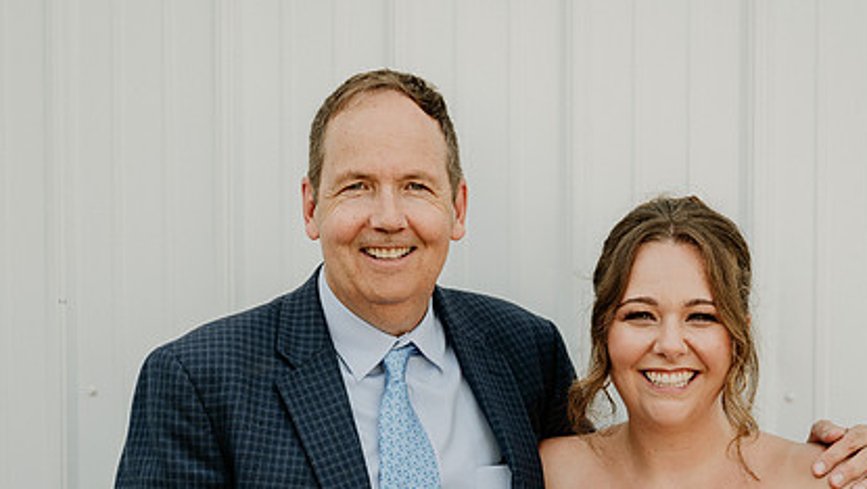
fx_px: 2047
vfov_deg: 13.5
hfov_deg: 23.9
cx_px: 526
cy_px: 401
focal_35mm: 89
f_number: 3.5
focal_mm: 60
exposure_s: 1/800
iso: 320
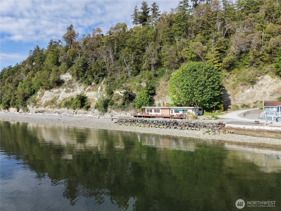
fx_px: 195
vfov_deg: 56.8
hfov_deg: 71.6
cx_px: 140
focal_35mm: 24
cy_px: 106
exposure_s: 1/4000
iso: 300
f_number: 1.8
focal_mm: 8.67
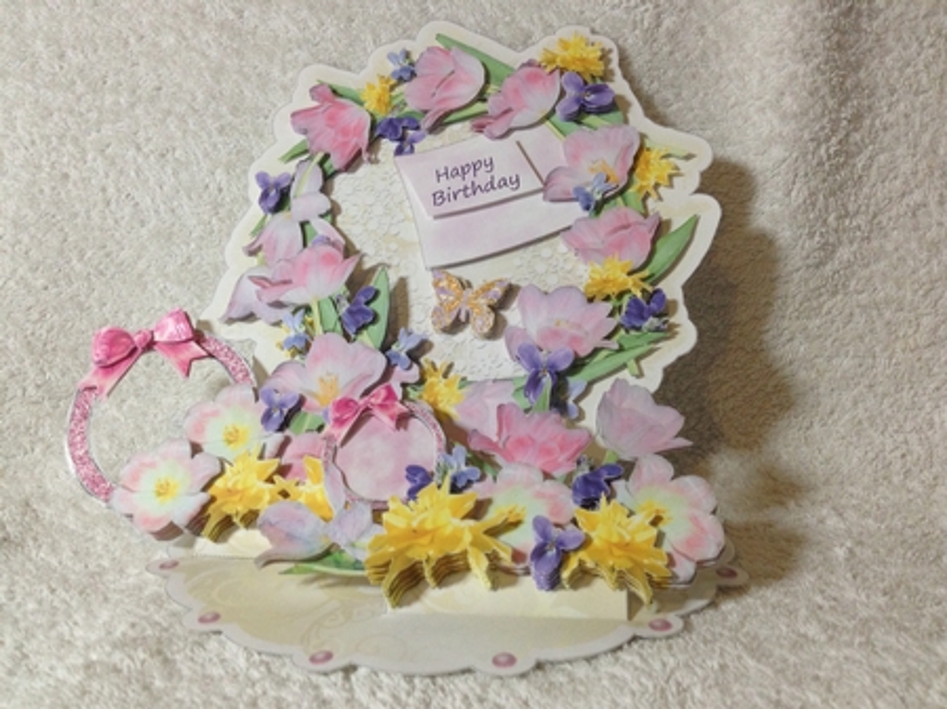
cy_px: 354
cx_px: 474
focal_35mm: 33
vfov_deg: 42.9
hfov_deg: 55.4
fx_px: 902
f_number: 2.4
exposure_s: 1/20
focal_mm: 4.12
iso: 125
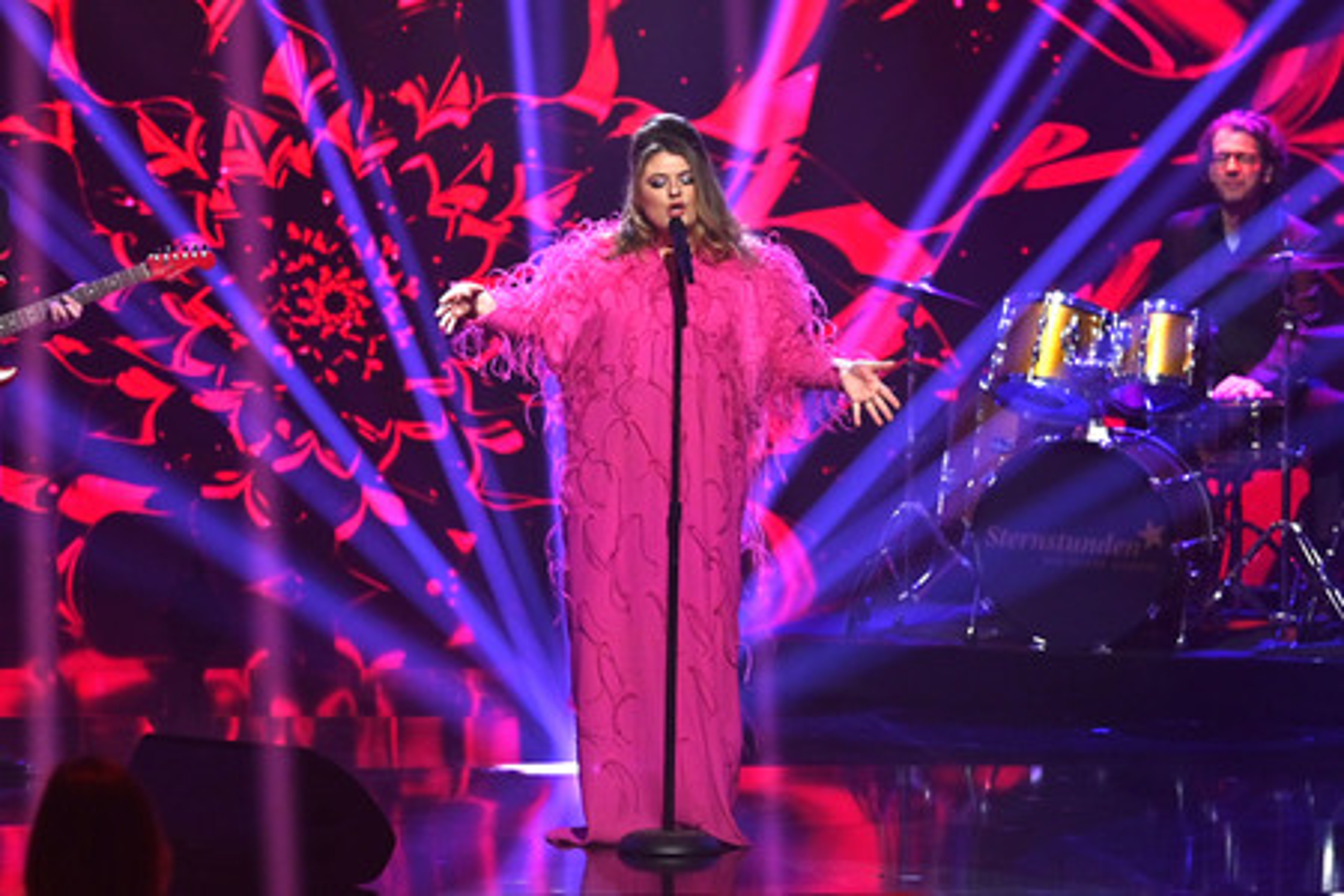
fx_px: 5413
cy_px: 448
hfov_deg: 14.2
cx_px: 672
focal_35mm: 145
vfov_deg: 9.5
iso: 1600
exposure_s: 1/500
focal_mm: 145
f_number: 2.8
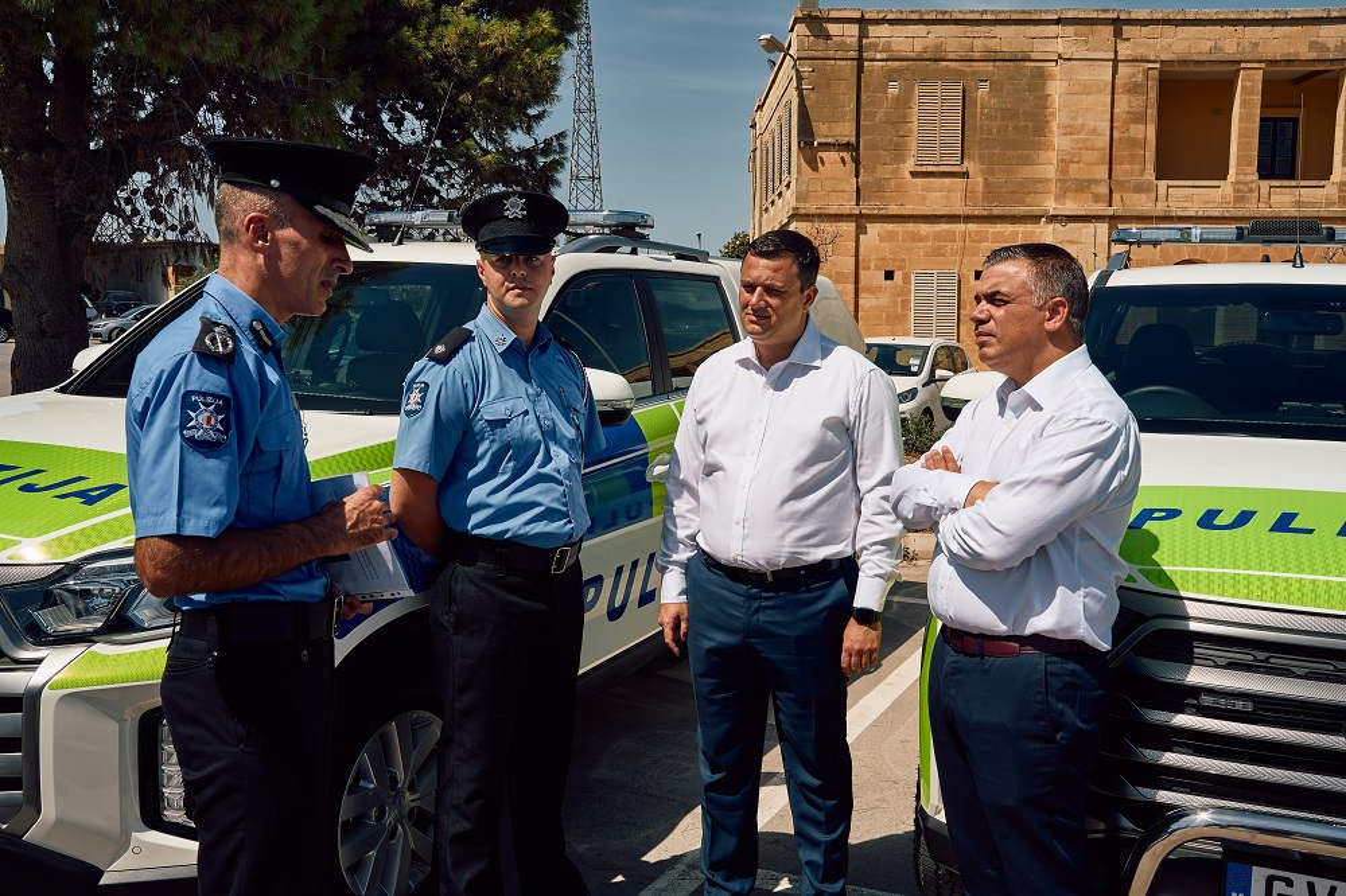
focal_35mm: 35
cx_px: 673
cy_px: 448
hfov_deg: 54.5
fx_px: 1308
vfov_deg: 37.8
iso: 100
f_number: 13
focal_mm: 35
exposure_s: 1/250
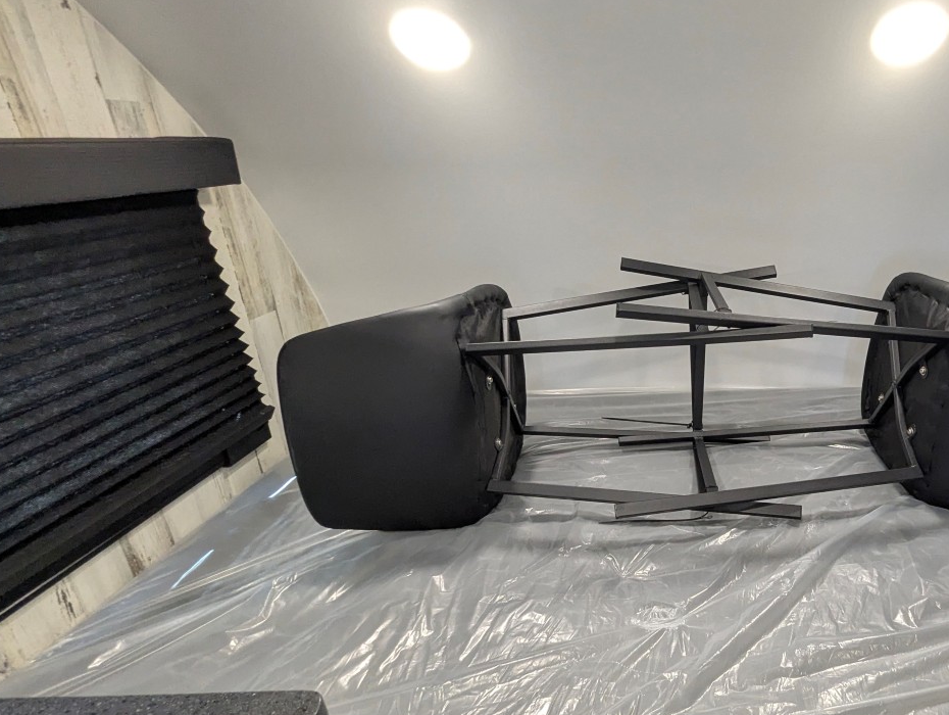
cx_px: 698
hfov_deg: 67.5
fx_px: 659
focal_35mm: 24
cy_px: 443
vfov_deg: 56.3
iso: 350
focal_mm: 2.35
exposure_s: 1/98.5
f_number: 2.2
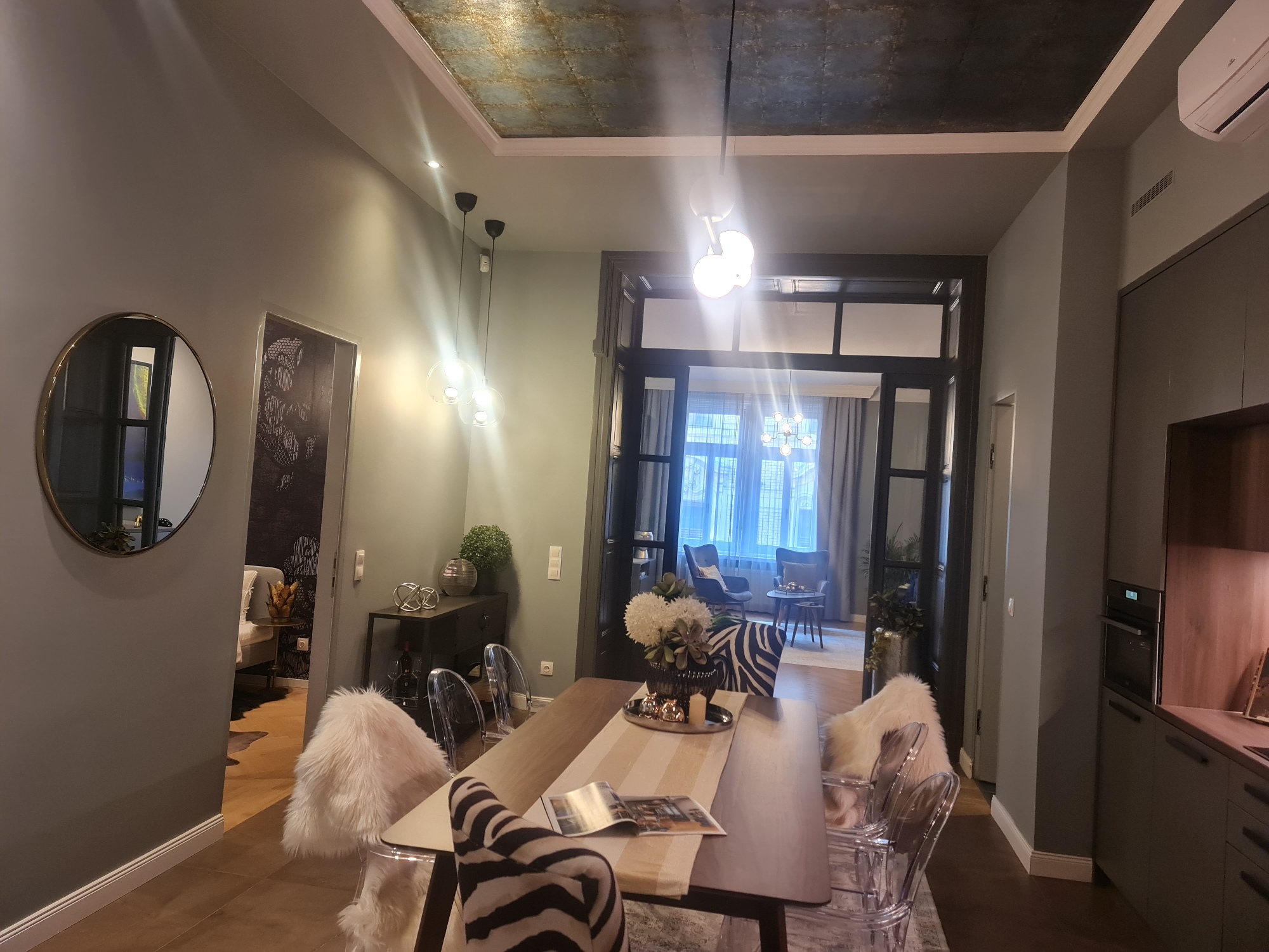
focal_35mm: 25
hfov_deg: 69.4
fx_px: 916
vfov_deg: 54.9
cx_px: 634
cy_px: 476
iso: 200
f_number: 1.8
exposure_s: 1/50
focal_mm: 7
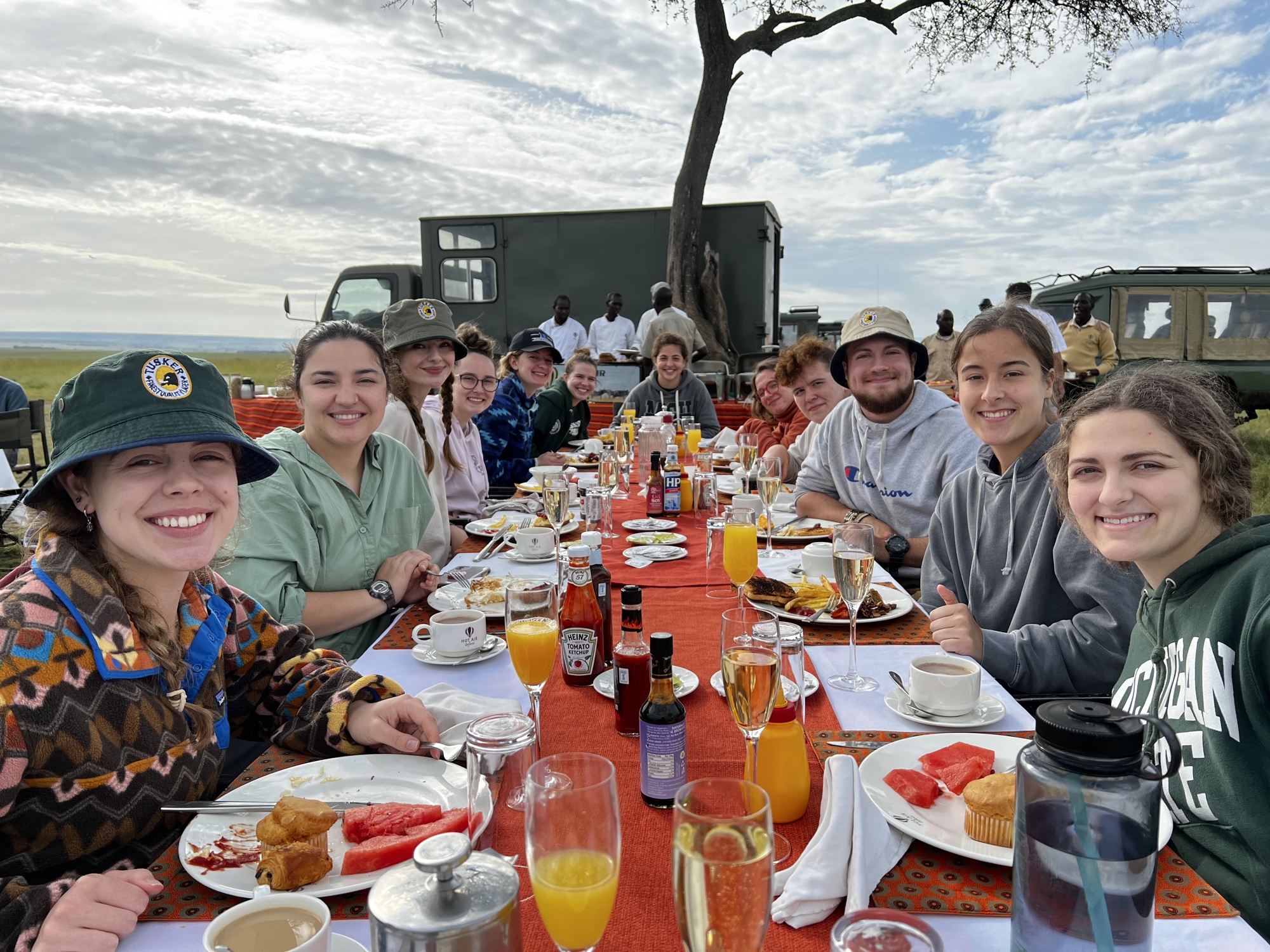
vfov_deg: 53.1
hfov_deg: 67.3
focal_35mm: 26
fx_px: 954
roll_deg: -0.3
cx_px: 635
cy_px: 476
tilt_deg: -9.2
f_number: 1.5
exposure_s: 1/3077
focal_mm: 5.7
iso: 50
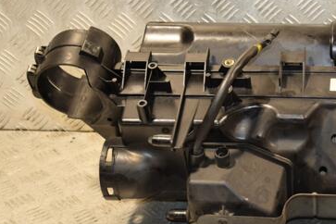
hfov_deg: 23.2
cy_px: 121
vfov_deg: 15.7
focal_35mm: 87
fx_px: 810
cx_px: 259
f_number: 5
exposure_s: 1/125
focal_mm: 35
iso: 800
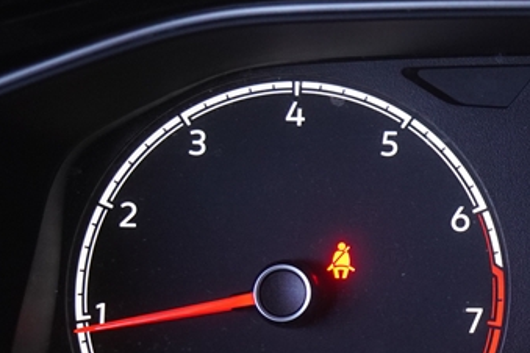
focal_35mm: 154
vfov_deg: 8.9
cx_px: 639
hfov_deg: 13.0
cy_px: 166
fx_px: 2267
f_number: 2.8
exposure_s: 1/60
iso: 1000
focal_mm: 34
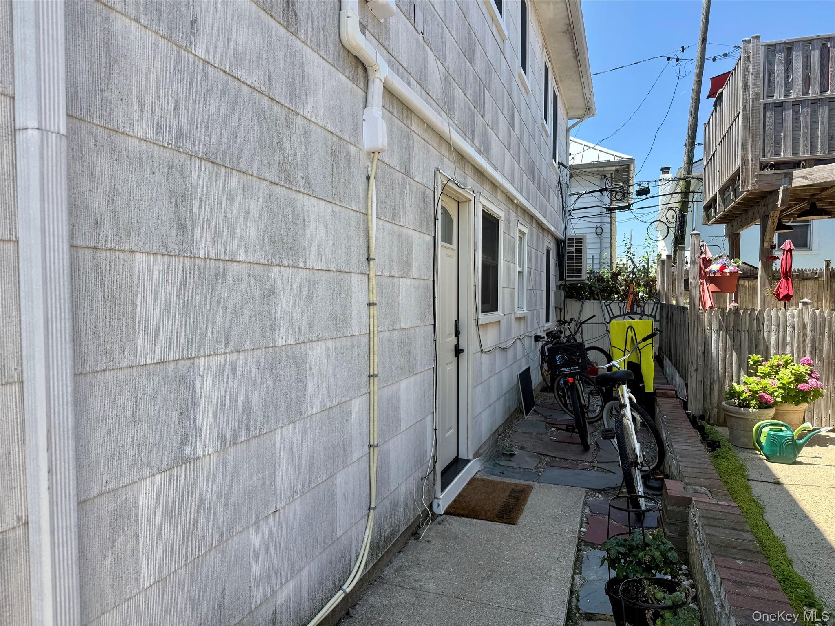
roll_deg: +0.1
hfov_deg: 71.6
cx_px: 418
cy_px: 313
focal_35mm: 24
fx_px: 579
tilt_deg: -1.6
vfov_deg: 56.8
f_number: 1.78
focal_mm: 6.76
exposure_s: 1/1553
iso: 80
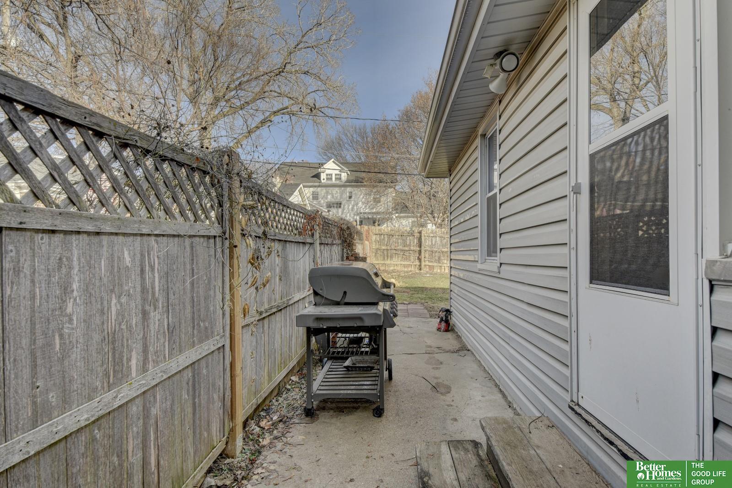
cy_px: 244
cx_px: 366
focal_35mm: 18
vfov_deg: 67.4
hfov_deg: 90.0
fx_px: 366
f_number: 8
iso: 400
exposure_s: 1/100
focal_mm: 12
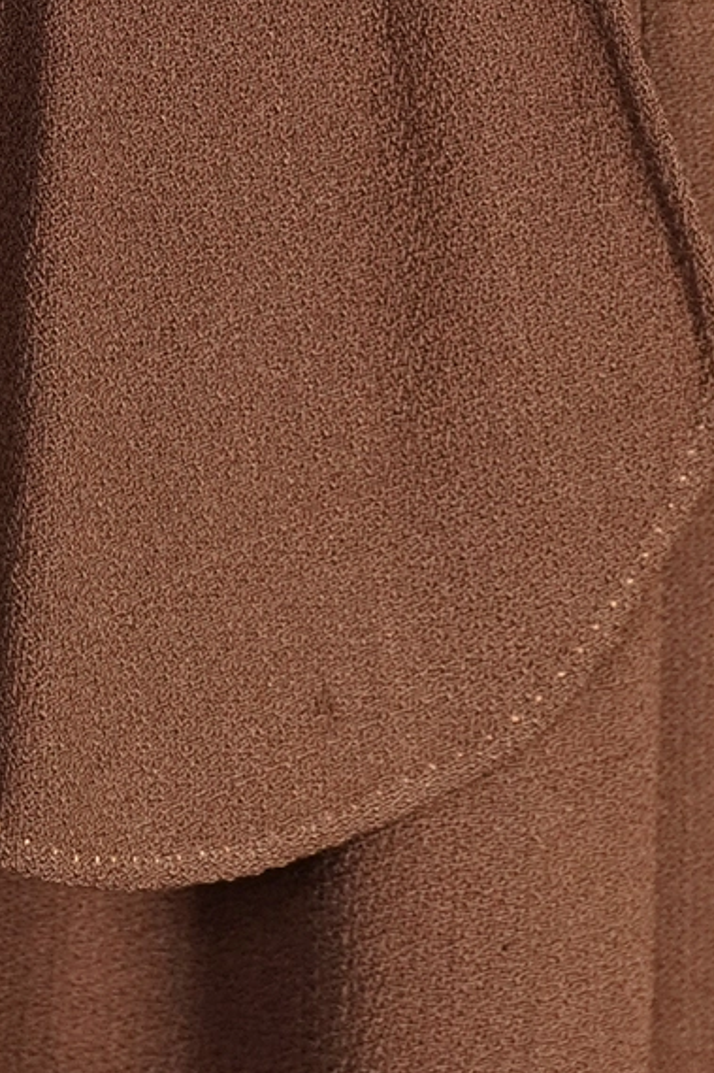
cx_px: -53
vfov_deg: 8.0
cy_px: -1248
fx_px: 7233
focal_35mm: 243
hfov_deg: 5.6
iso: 400
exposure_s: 1/80
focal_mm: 32
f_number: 4.5
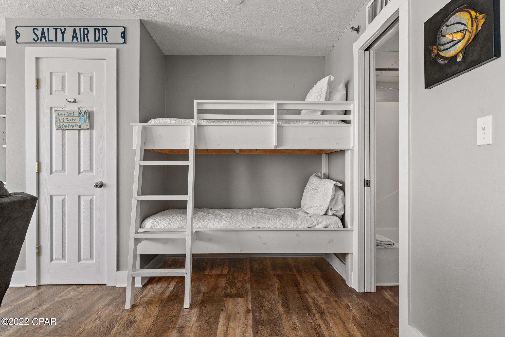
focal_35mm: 19
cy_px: 168
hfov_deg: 87.5
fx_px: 264
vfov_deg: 65.1
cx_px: 252
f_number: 8
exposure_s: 1/2
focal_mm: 18.8
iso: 400
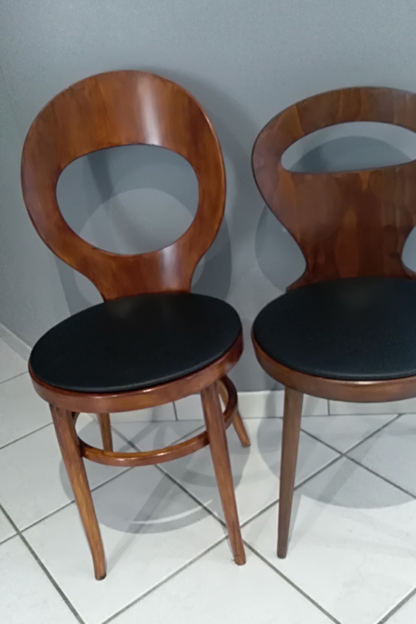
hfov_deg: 38.9
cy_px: 331
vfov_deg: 55.8
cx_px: 217
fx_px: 589
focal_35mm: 34
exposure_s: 1/16.7
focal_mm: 3.54
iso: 772
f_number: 2
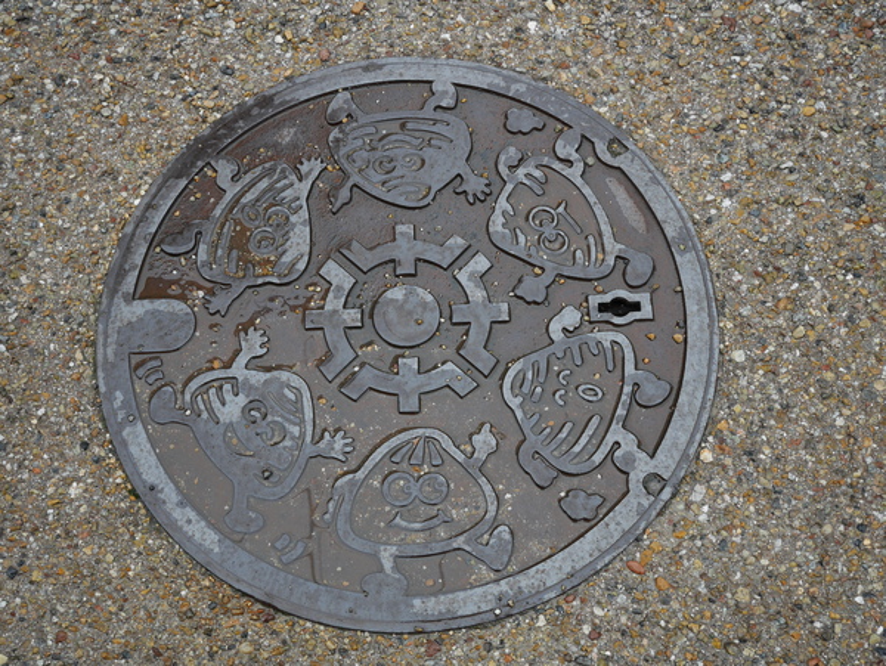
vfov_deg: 31.6
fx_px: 1178
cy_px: 333
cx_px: 443
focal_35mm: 46
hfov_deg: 41.2
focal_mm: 23
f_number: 4.9
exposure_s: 1/125
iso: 200
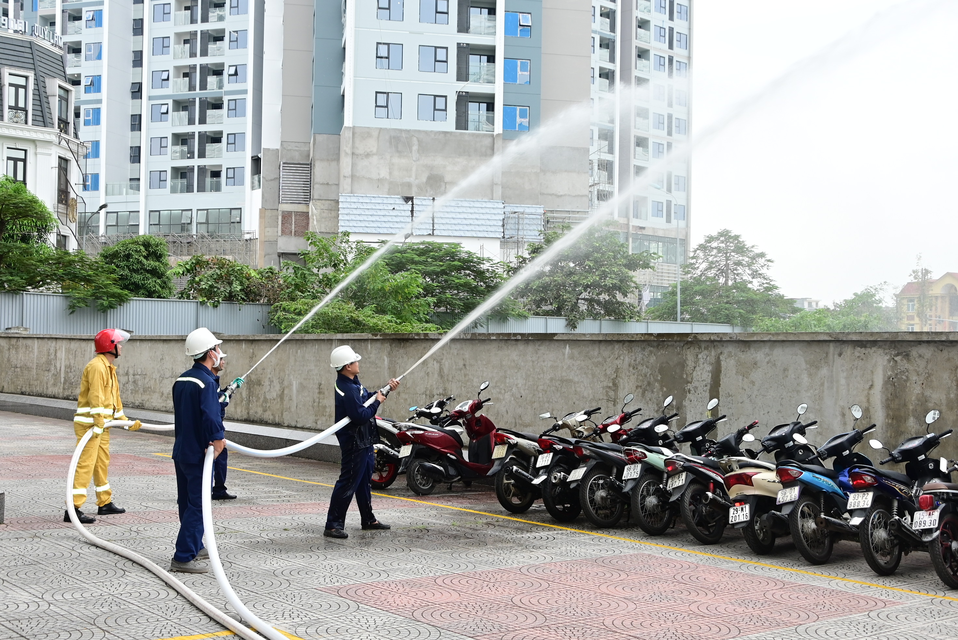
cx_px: 479
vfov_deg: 32.0
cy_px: 320
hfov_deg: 46.4
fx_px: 1119
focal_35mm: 42
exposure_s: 1/200
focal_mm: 28
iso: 400
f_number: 9
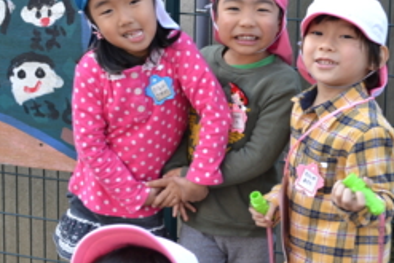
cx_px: 241
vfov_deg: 18.6
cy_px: 69
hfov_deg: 27.6
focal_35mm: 73
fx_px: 799
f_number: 5.6
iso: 400
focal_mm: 30
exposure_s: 1/125
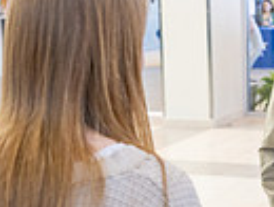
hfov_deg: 16.5
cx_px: 263
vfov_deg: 12.4
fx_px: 928
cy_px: 259
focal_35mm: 117
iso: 640
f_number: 2.8
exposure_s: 1/200
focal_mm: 24
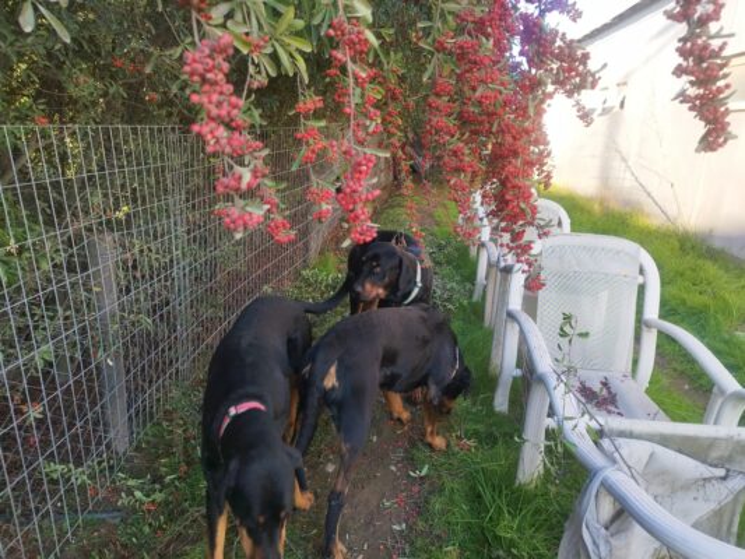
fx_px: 517
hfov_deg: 71.6
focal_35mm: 24
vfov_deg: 56.8
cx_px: 372
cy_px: 280
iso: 70
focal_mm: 5.89
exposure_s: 1/100
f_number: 1.89
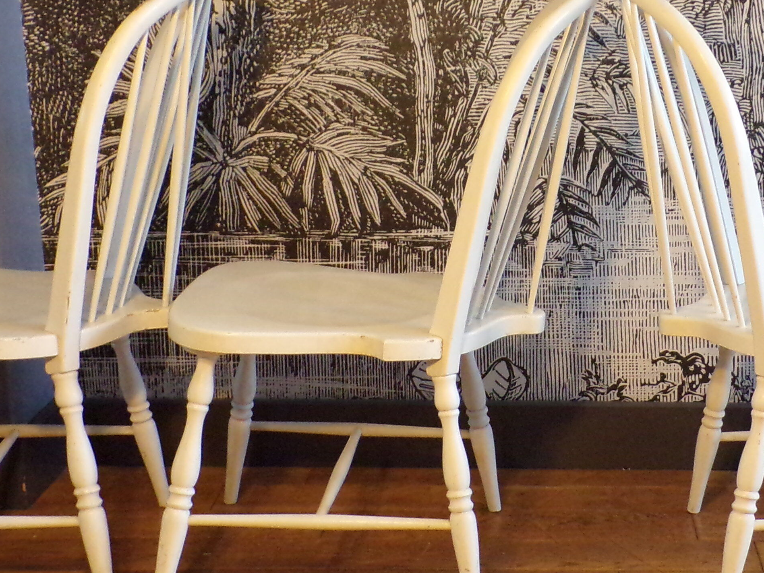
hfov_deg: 28.0
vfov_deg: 21.6
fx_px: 1501
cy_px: 327
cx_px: 595
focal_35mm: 68
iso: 400
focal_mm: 5
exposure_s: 1/17
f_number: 3.1
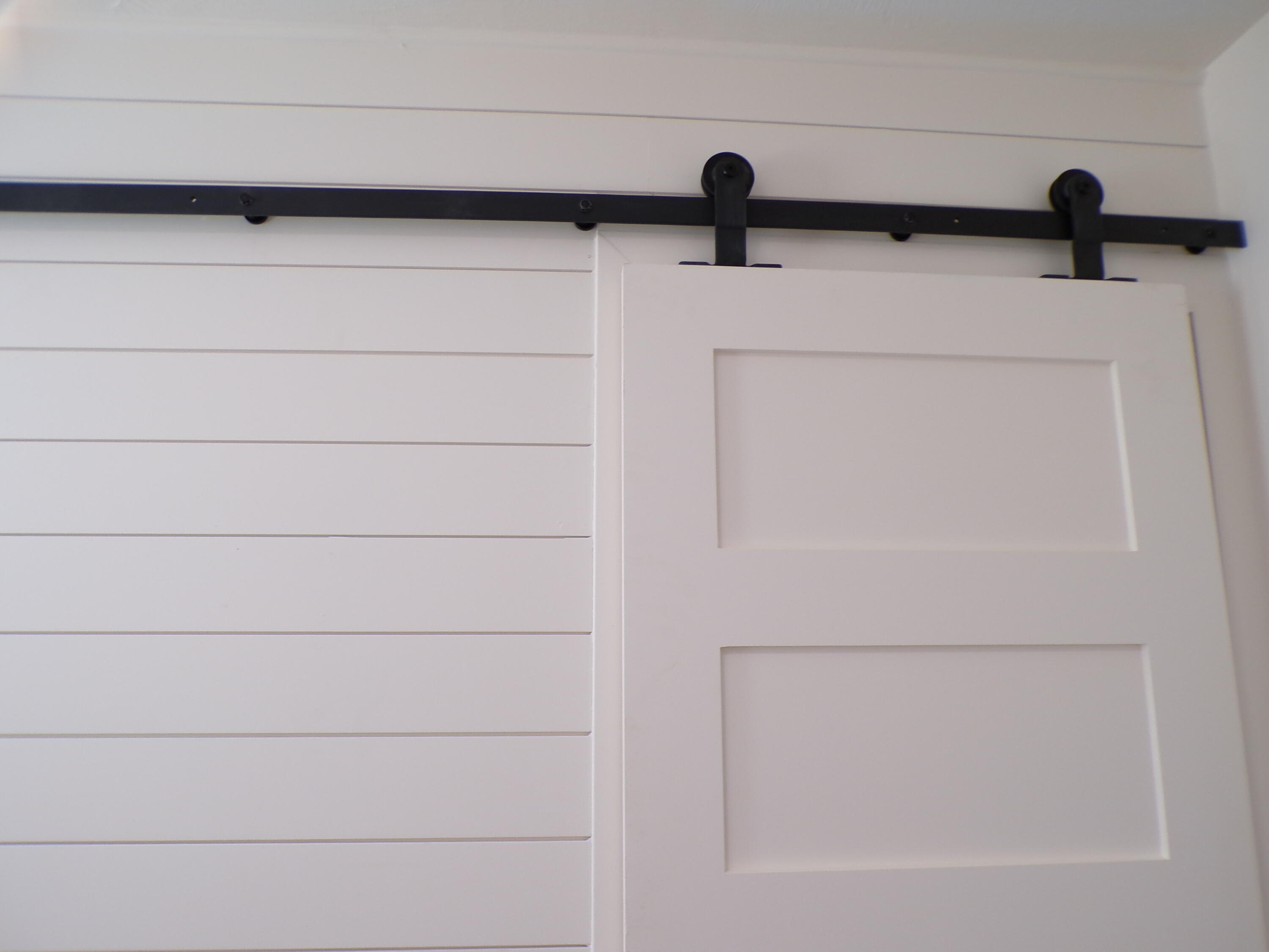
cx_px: 634
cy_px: 476
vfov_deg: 56.8
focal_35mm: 24
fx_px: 880
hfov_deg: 71.6
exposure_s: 1/34
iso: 135
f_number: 3
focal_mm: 4.3
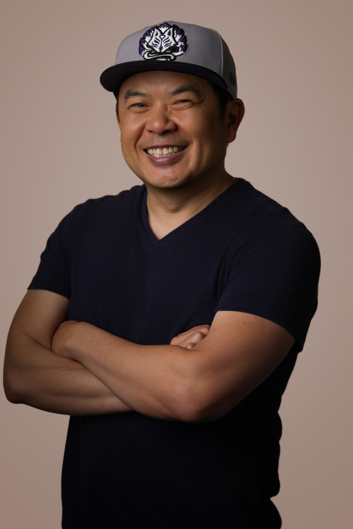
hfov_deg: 12.5
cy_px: 264
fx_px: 1618
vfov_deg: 18.6
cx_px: 176
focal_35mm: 110
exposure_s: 1/200
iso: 100
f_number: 4.5
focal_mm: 110
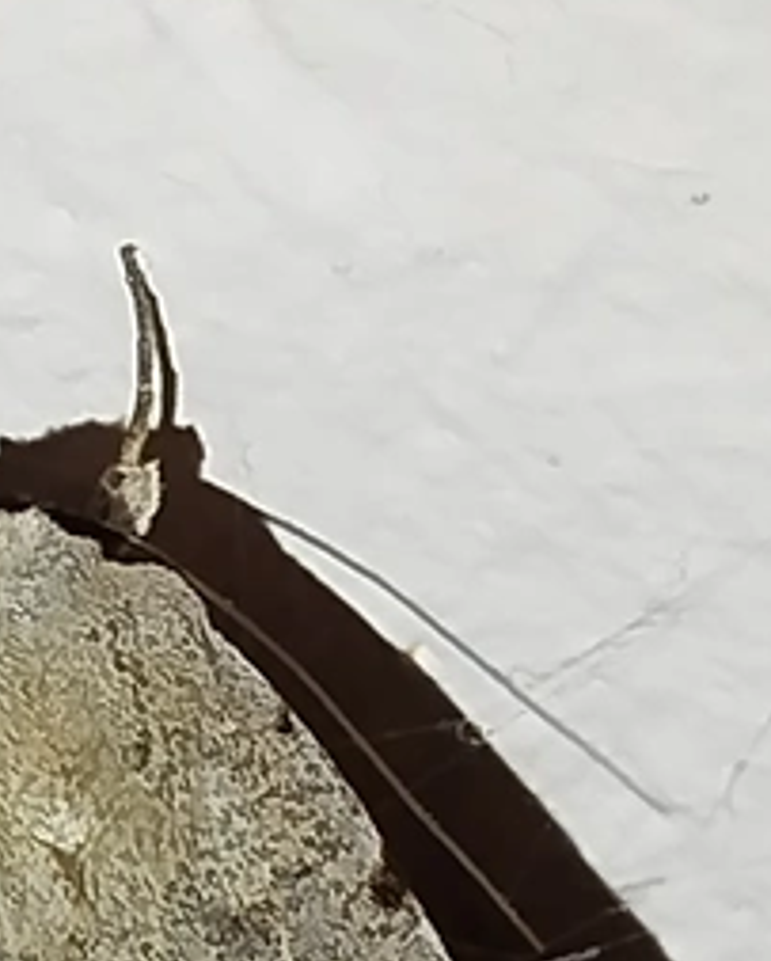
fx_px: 7232
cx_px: 277
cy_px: 1067
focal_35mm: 254
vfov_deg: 7.6
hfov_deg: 6.1
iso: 125
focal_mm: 5.31
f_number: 1.7
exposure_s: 1/50
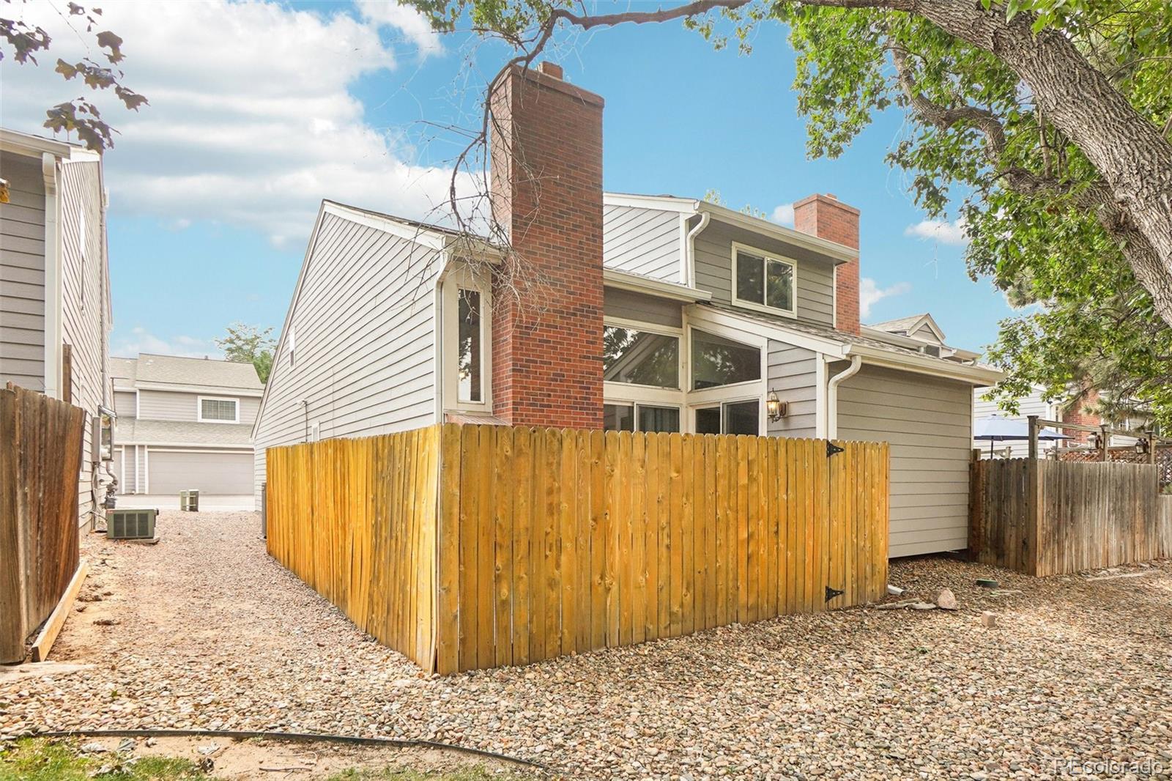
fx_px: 586
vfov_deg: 67.4
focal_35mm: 18
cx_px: 586
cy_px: 390
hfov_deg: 90.0
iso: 100
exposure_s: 1/80
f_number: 8
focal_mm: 12
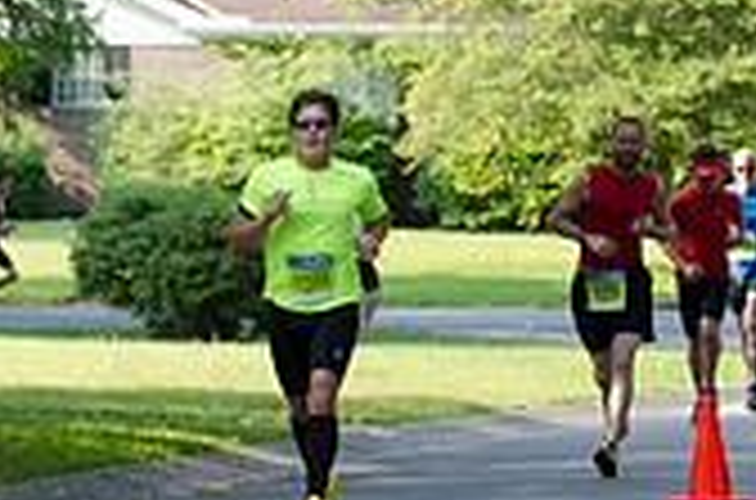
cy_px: 369
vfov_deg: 4.5
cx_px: -220
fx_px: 6303
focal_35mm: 301
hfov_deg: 6.8
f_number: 5
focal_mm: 58
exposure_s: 1/640
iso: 800
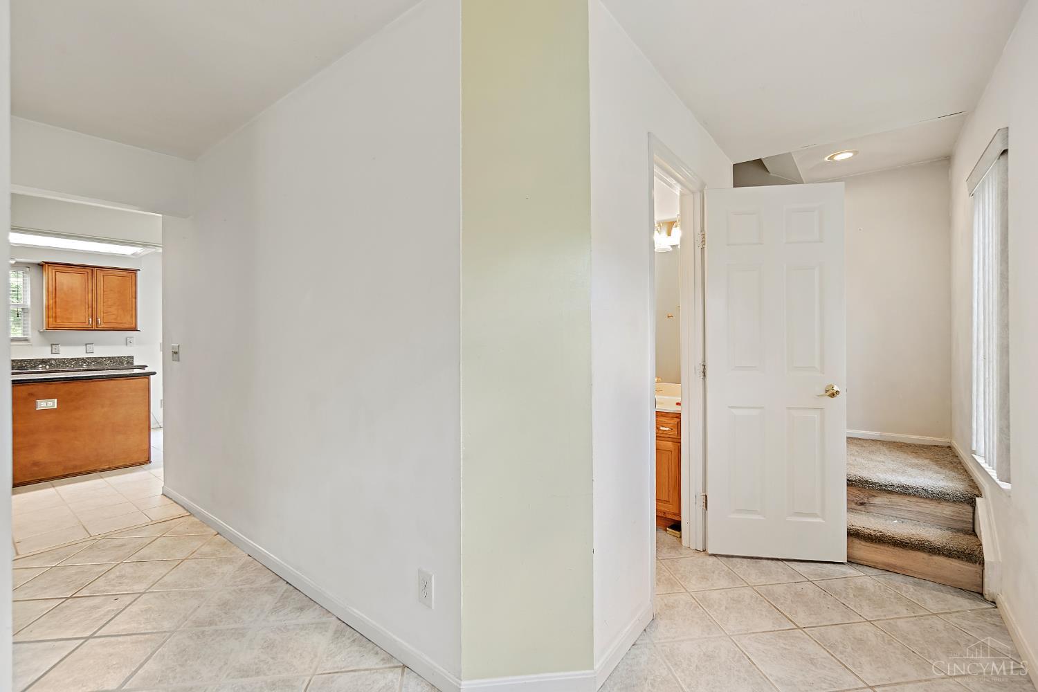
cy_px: 346
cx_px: 519
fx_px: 432
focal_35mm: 15
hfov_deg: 100.4
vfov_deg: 77.3
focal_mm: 10
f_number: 4
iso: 400
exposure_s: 1/6
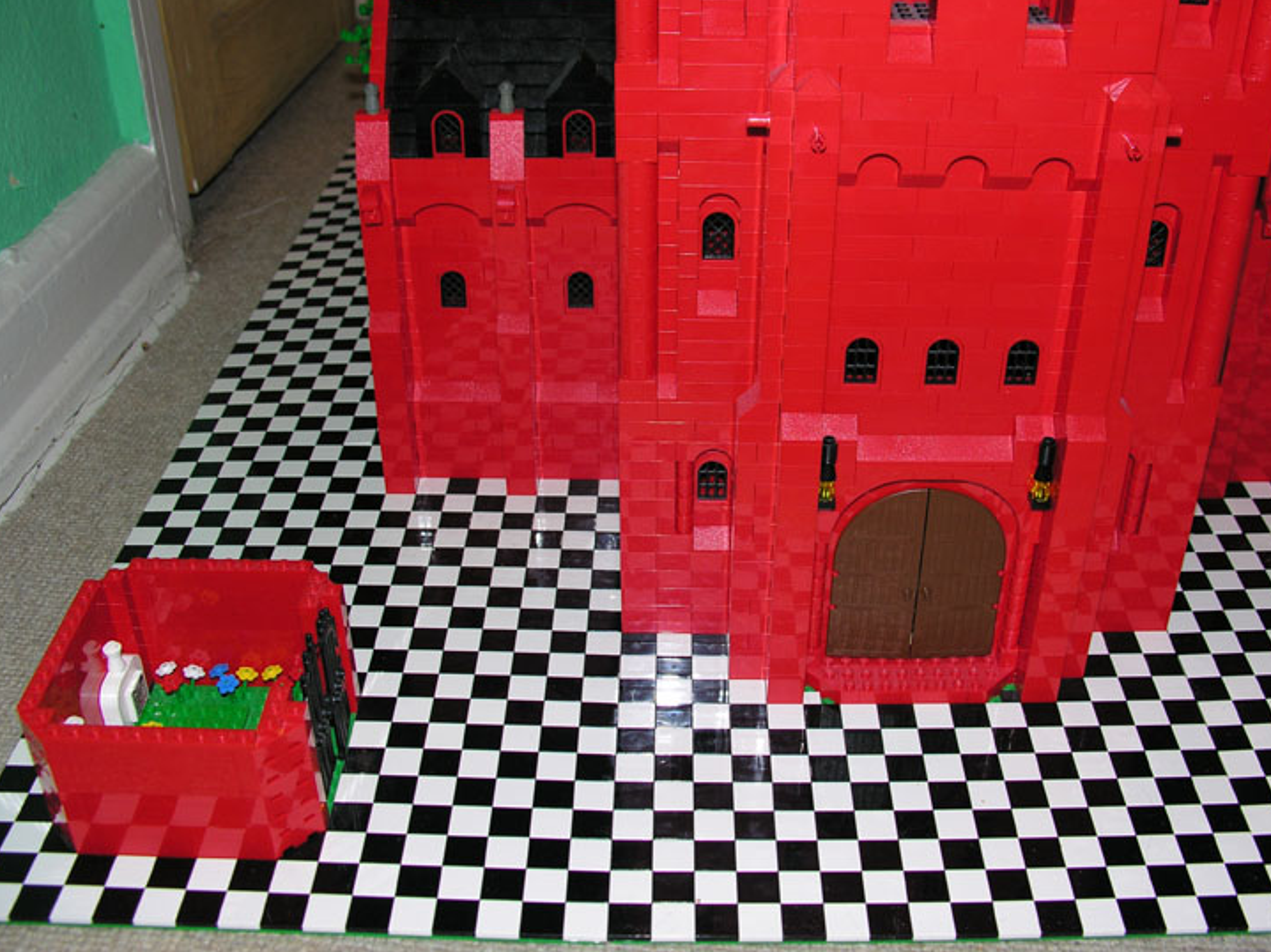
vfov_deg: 36.8
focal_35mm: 39
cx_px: 685
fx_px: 1431
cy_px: 439
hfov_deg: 47.8
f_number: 2.8
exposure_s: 1/60.1
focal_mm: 8.9
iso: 50
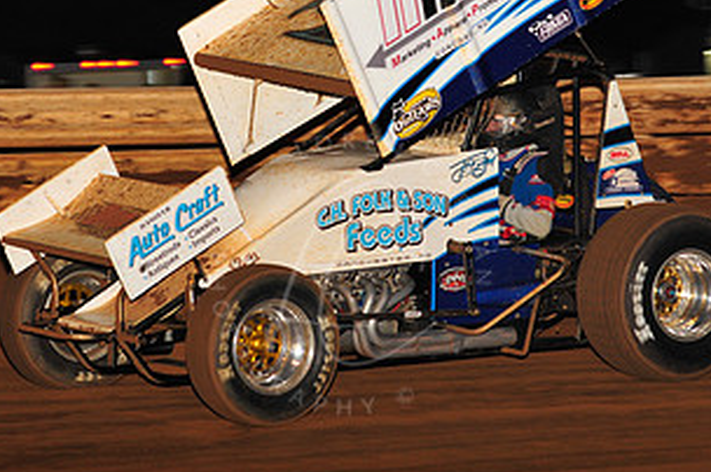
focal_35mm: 277
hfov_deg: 7.4
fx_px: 5465
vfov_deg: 4.9
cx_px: 348
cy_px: 58
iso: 1000
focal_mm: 145
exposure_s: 1/320
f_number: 6.3
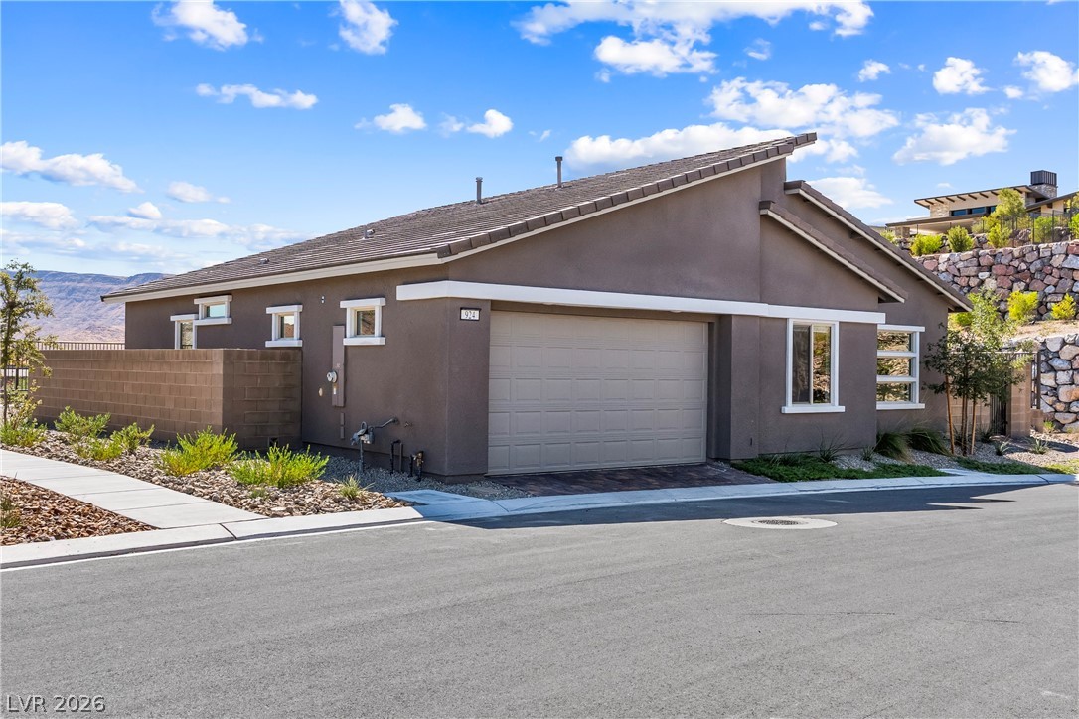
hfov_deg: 55.8
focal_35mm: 34
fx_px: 1019
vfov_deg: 38.9
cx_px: 540
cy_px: 360
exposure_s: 1/8000
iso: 400
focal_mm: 23
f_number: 8
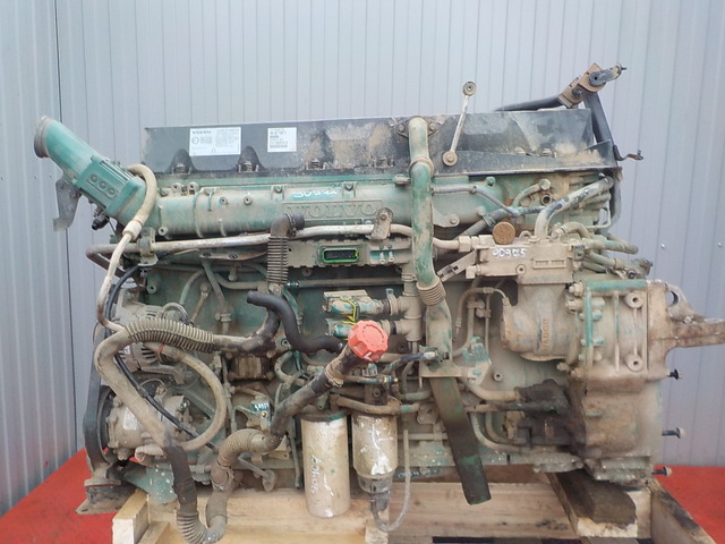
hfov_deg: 60.0
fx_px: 628
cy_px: 272
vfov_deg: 46.8
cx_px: 362
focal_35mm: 30
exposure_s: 1/30
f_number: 3.3
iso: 180
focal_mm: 4.1
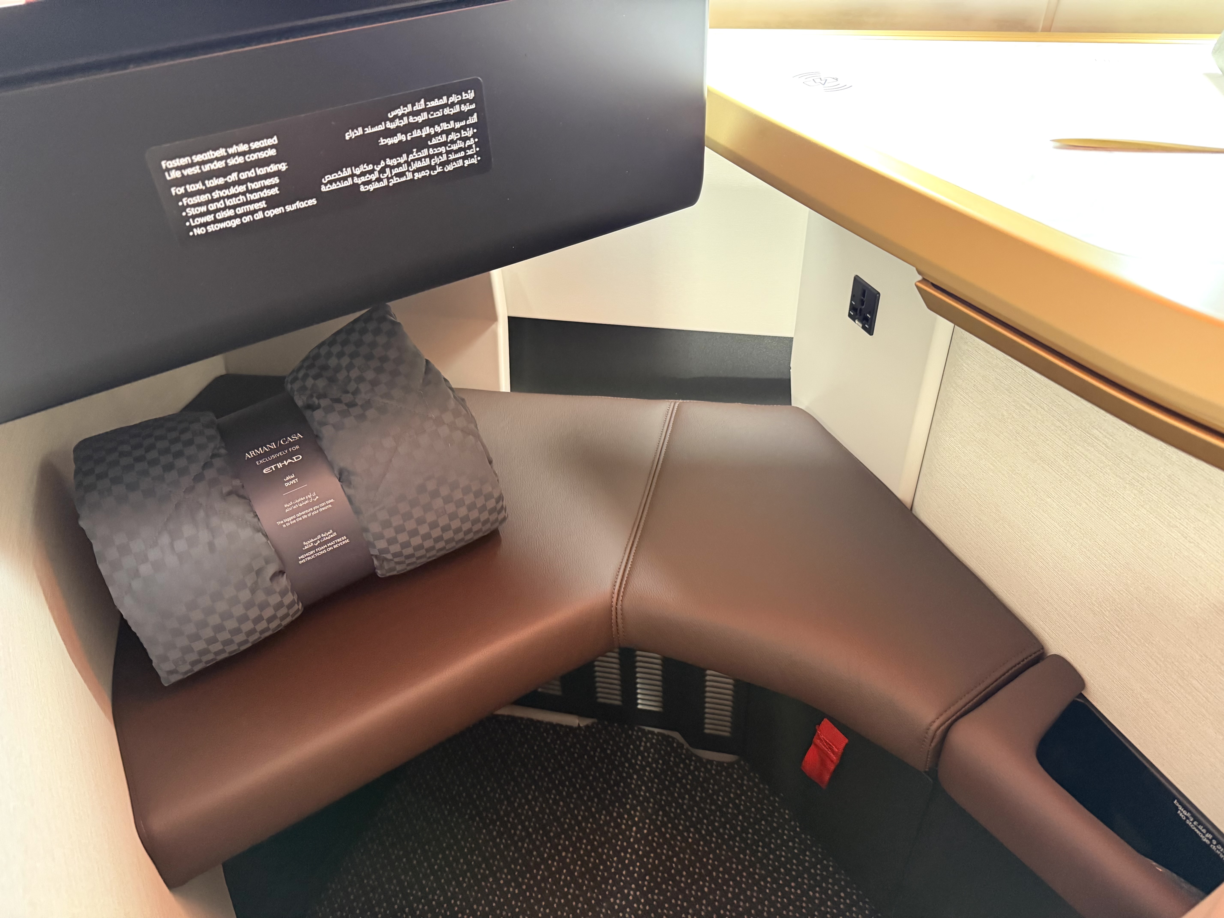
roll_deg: +2.9
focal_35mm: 24
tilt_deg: -40.1
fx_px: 849
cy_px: 459
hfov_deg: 71.6
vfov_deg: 56.8
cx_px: 612
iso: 800
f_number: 1.78
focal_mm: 6.76
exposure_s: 1/37
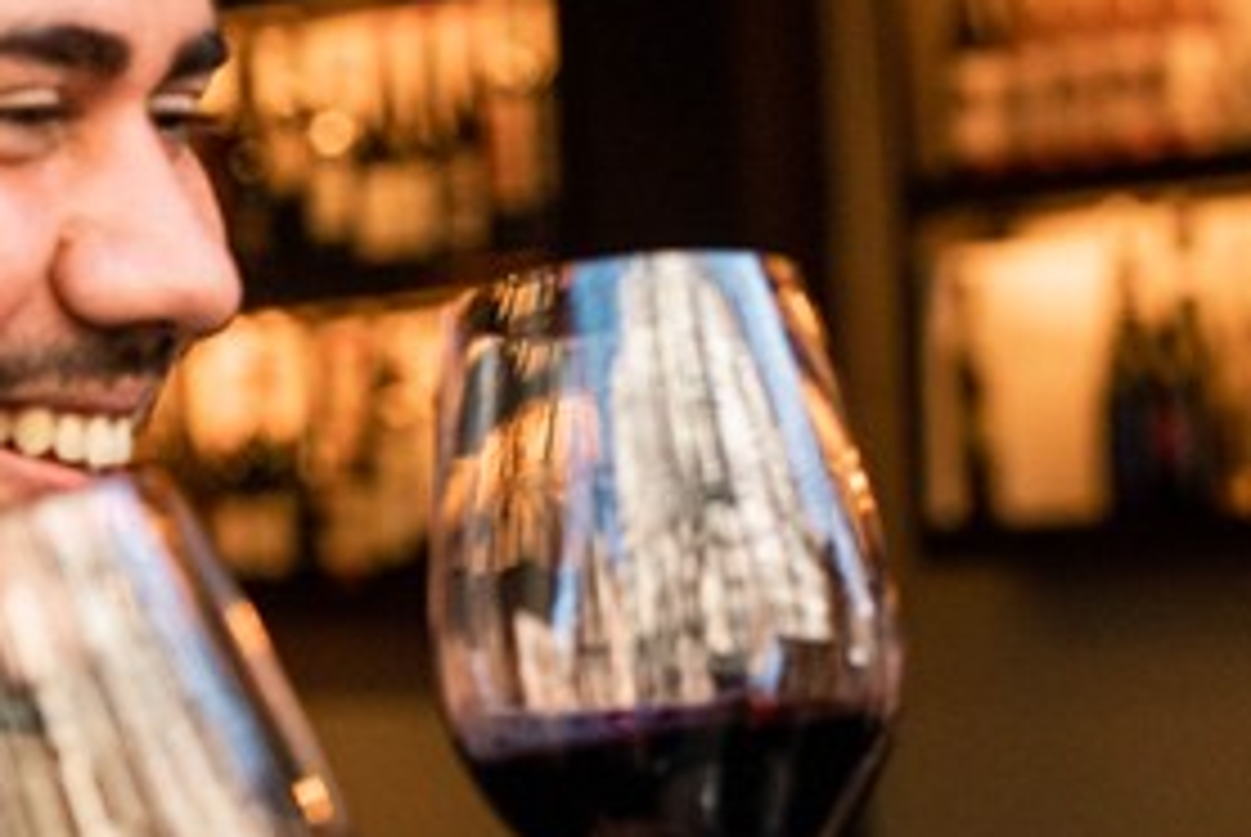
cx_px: 1786
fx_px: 7166
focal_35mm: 206
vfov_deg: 6.6
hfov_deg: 9.7
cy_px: 1132
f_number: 4
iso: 800
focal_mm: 56
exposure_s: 1/800
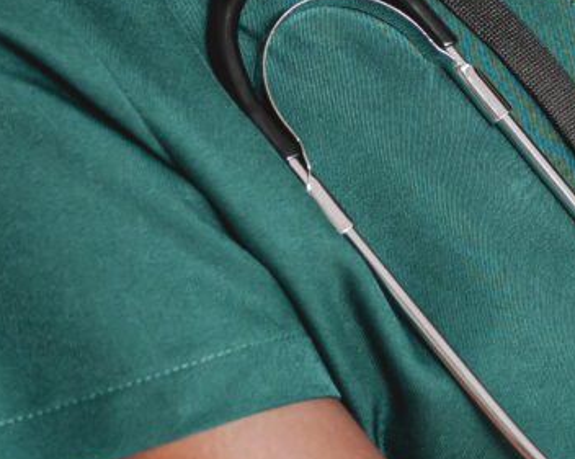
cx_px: 905
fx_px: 4064
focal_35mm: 239
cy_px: -249
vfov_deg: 6.4
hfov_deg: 7.9
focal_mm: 35
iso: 400
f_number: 2
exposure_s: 1/640
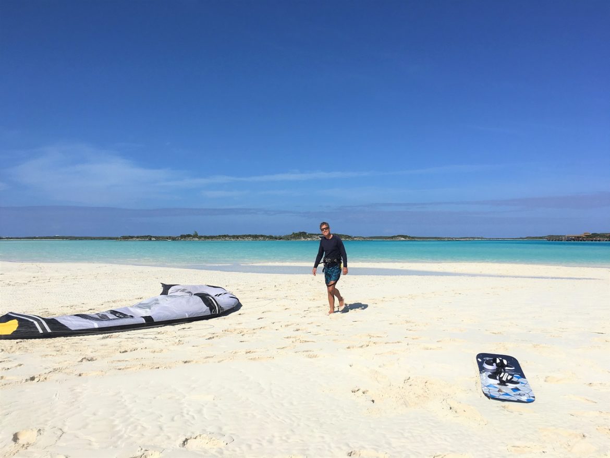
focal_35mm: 29
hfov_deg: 61.6
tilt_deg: +2.1
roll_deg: -0.7
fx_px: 511
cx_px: 305
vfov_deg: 48.2
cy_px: 229
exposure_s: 1/4274
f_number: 2.2
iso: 25
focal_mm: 4.15
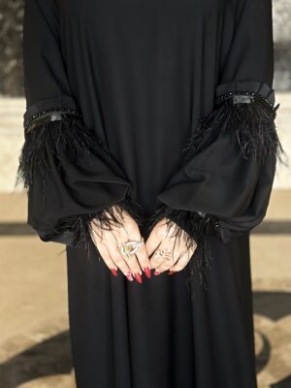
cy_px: 194
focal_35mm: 48
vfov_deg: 39.7
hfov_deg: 30.3
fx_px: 538
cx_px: 146
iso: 320
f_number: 1.78
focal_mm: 6.86
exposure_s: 1/60
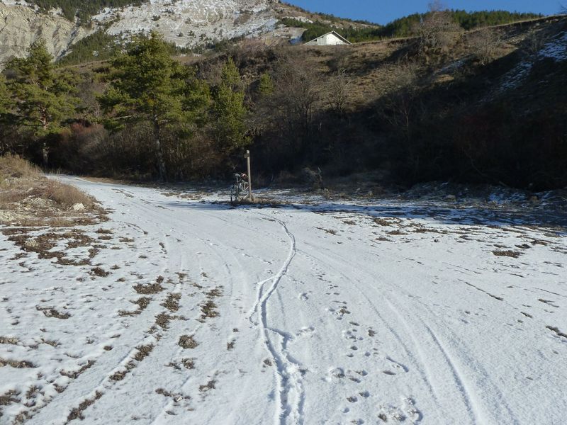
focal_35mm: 35
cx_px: 284
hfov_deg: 52.6
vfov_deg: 40.7
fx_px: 573
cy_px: 212
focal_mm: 5.7
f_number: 5.6
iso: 125
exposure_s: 1/800
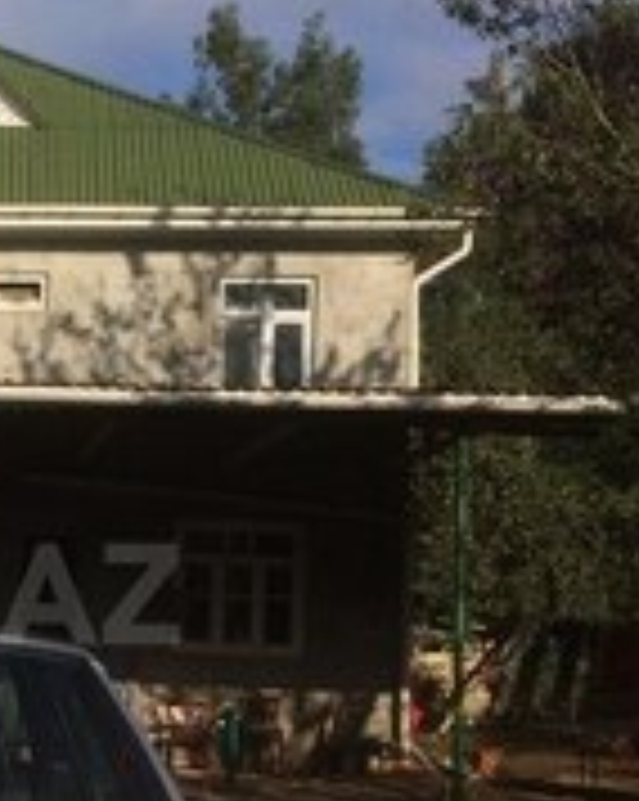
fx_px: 1871
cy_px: 594
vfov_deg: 23.9
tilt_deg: -4.4
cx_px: -166
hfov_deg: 18.2
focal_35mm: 79
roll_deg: -2.9
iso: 32
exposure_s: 1/3165
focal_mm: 4.15
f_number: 2.2
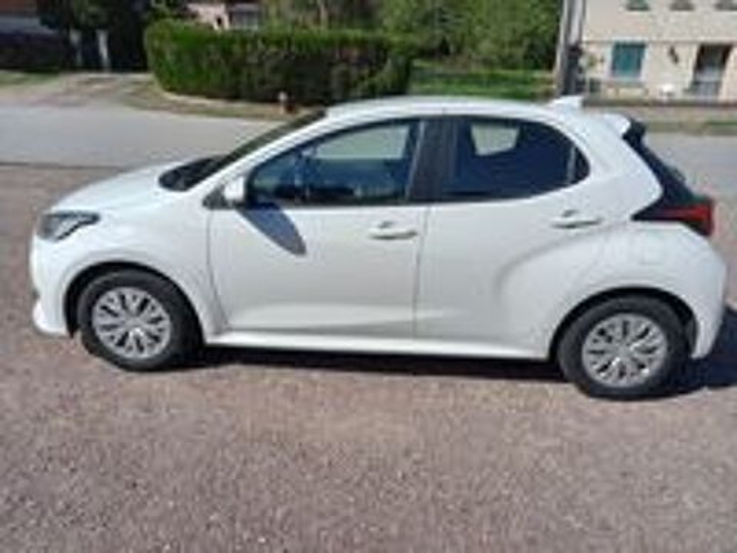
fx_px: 532
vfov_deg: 54.9
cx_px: 368
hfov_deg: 69.4
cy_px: 276
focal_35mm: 25
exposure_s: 1/1416
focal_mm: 4.6
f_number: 2
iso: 25
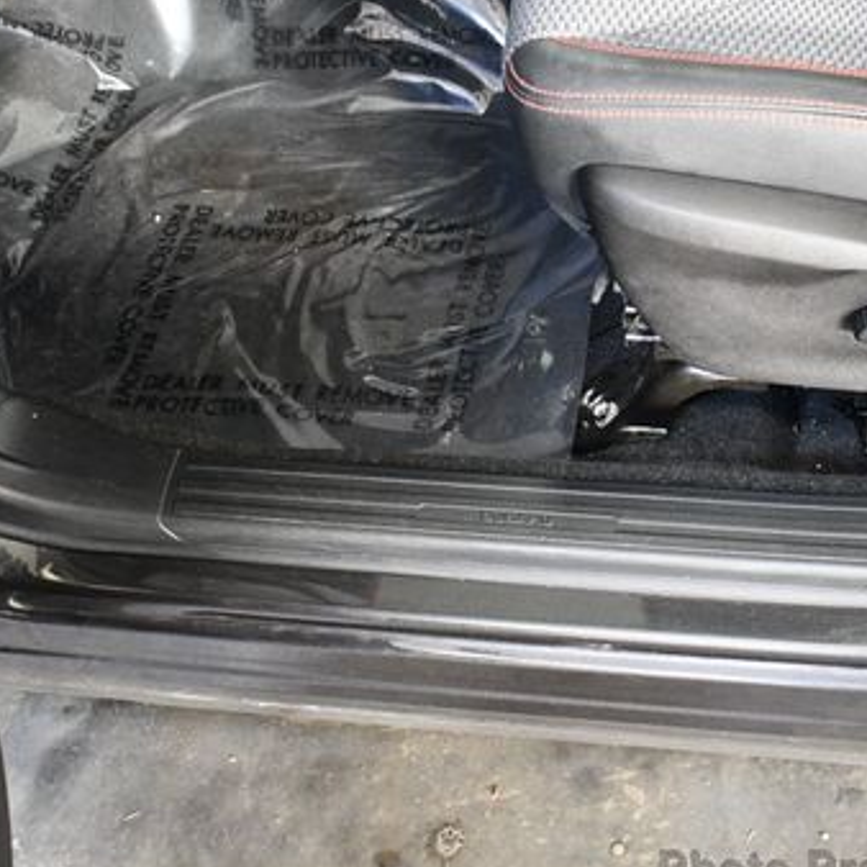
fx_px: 1644
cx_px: 628
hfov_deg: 29.2
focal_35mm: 58
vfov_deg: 29.5
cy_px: 372
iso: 2800
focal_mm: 18
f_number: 3.5
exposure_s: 1/125
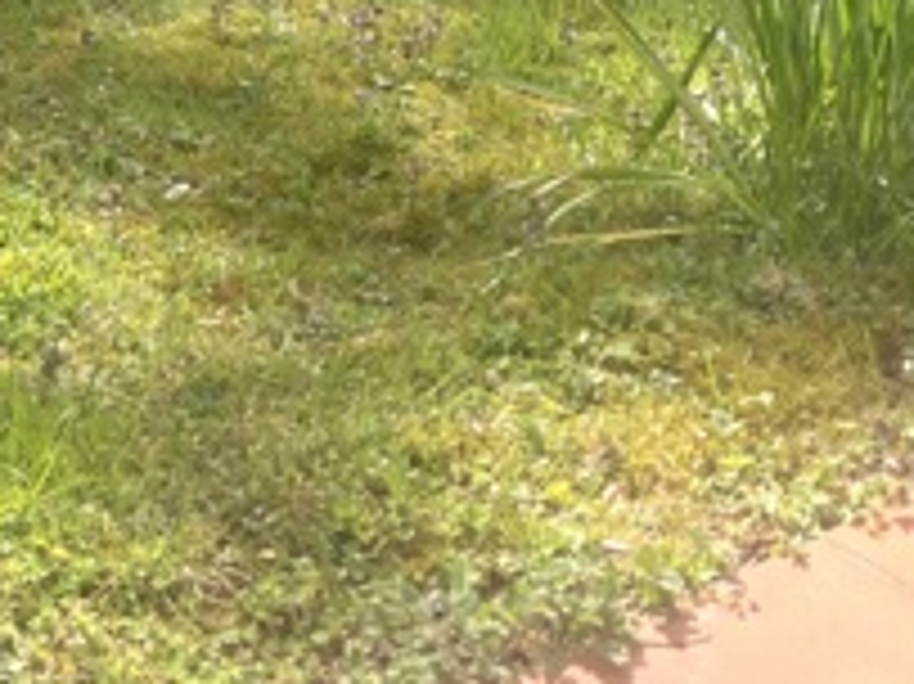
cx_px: 41
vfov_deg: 16.5
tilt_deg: -10.1
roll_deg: +1.9
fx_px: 2164
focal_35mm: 82
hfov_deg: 23.1
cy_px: -306
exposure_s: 1/1212
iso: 50
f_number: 1.6
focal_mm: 5.1
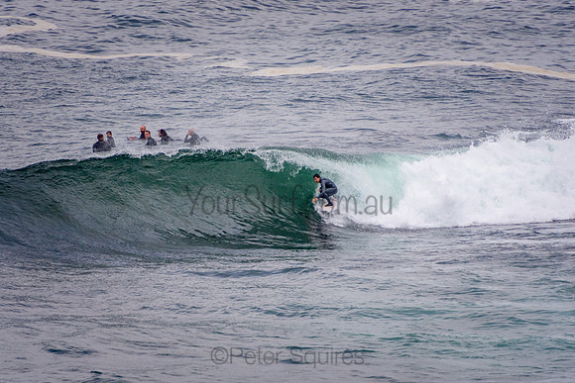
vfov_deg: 2.3
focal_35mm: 600
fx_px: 9585
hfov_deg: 3.4
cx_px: 288
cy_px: 192
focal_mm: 400
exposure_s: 1/250
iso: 900
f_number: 5.6
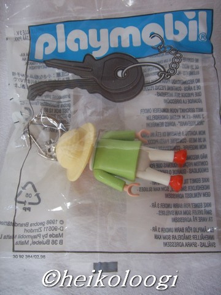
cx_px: 110
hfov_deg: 36.8
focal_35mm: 39
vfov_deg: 47.9
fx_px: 332
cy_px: 148
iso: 100
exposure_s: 1/60
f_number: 3.5
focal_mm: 6.6
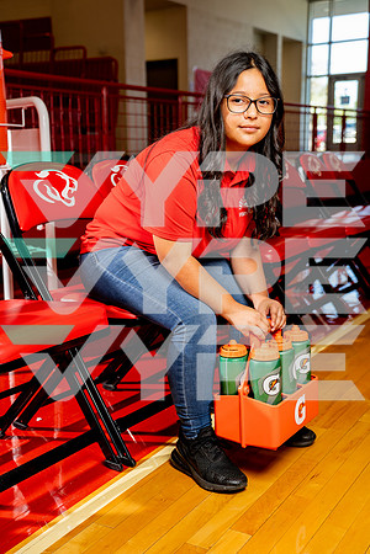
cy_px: 277
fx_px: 725
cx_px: 185
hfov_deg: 28.6
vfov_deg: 41.9
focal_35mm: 47
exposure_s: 1/125
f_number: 4
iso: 250
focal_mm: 47
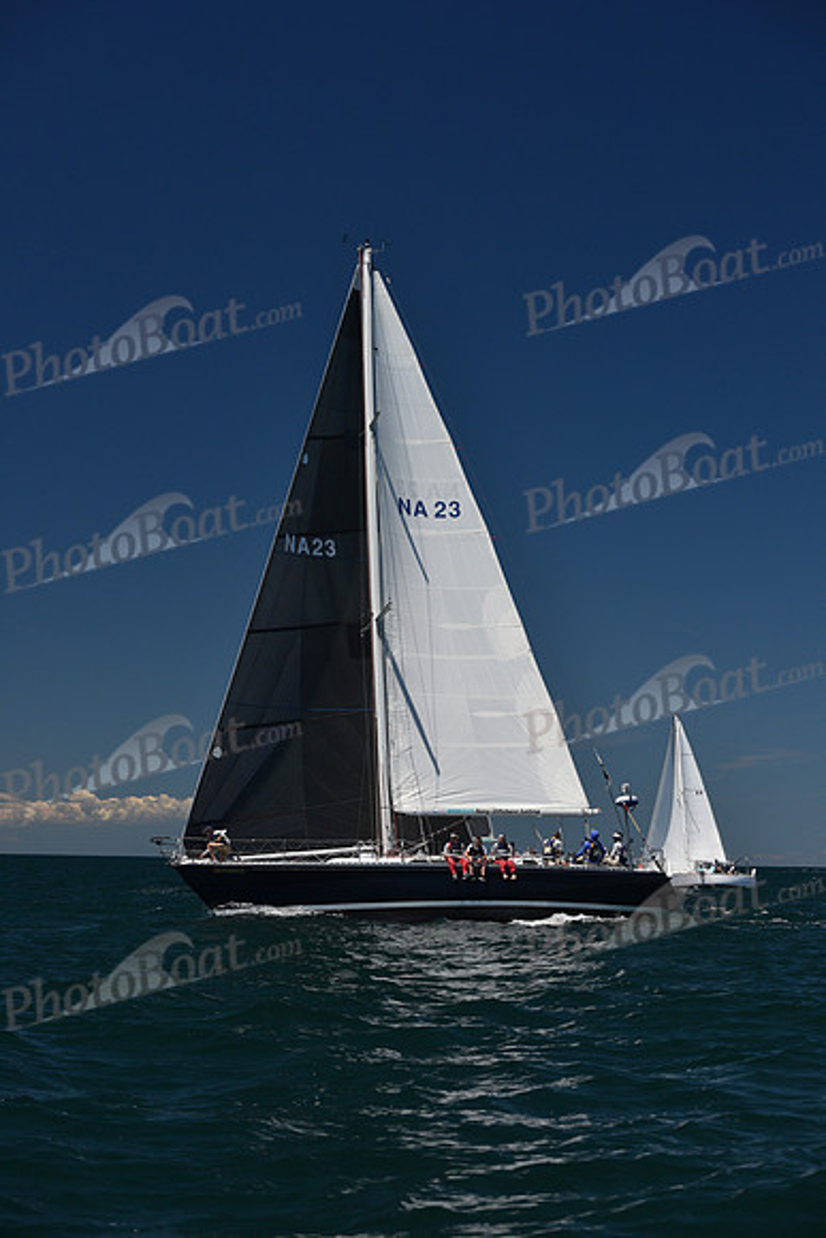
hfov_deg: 19.5
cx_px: 413
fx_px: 2408
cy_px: 619
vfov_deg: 28.8
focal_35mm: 70
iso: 250
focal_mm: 70
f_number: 6.3
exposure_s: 1/800
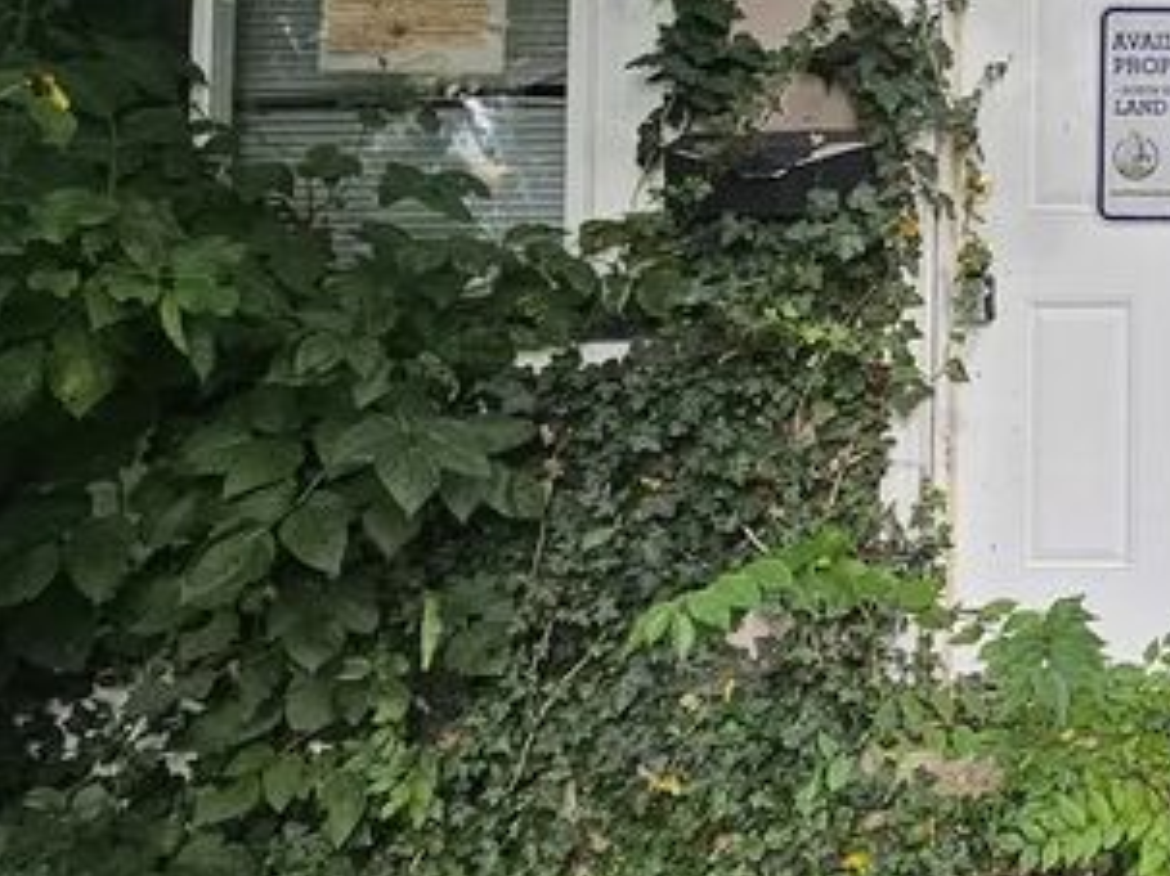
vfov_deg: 31.0
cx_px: 1537
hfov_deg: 32.1
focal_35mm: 44
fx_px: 1487
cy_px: 50
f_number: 2.2
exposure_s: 1/359
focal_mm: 2.2
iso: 100
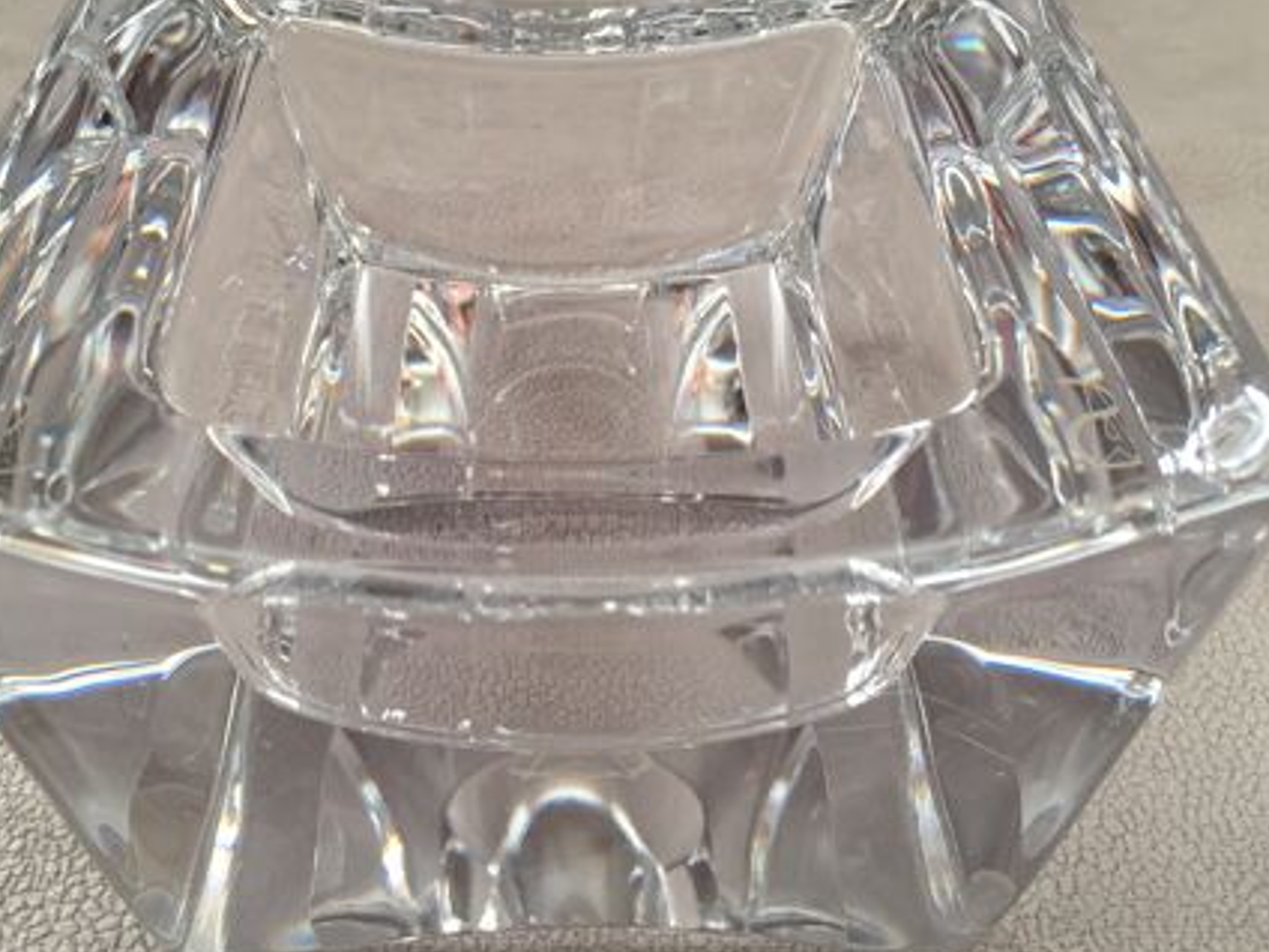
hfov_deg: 45.7
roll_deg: -1.1
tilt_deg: -39.4
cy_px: 419
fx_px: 1503
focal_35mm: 41
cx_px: 590
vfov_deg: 35.1
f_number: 2.2
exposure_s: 1/33
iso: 100
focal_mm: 4.15
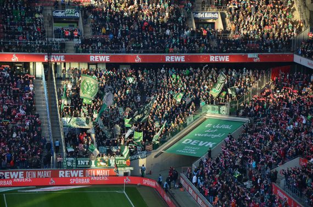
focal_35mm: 158
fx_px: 1366
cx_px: 156
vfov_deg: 8.7
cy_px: 104
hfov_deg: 13.1
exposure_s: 1/320
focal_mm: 105
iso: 400
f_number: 5.6
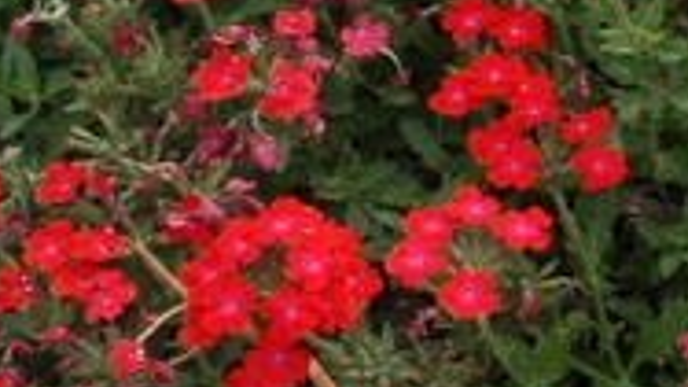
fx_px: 4395
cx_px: 1071
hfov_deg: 8.7
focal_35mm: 241
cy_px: -68
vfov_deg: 5.0
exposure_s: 1/250
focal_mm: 28
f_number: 8
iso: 400
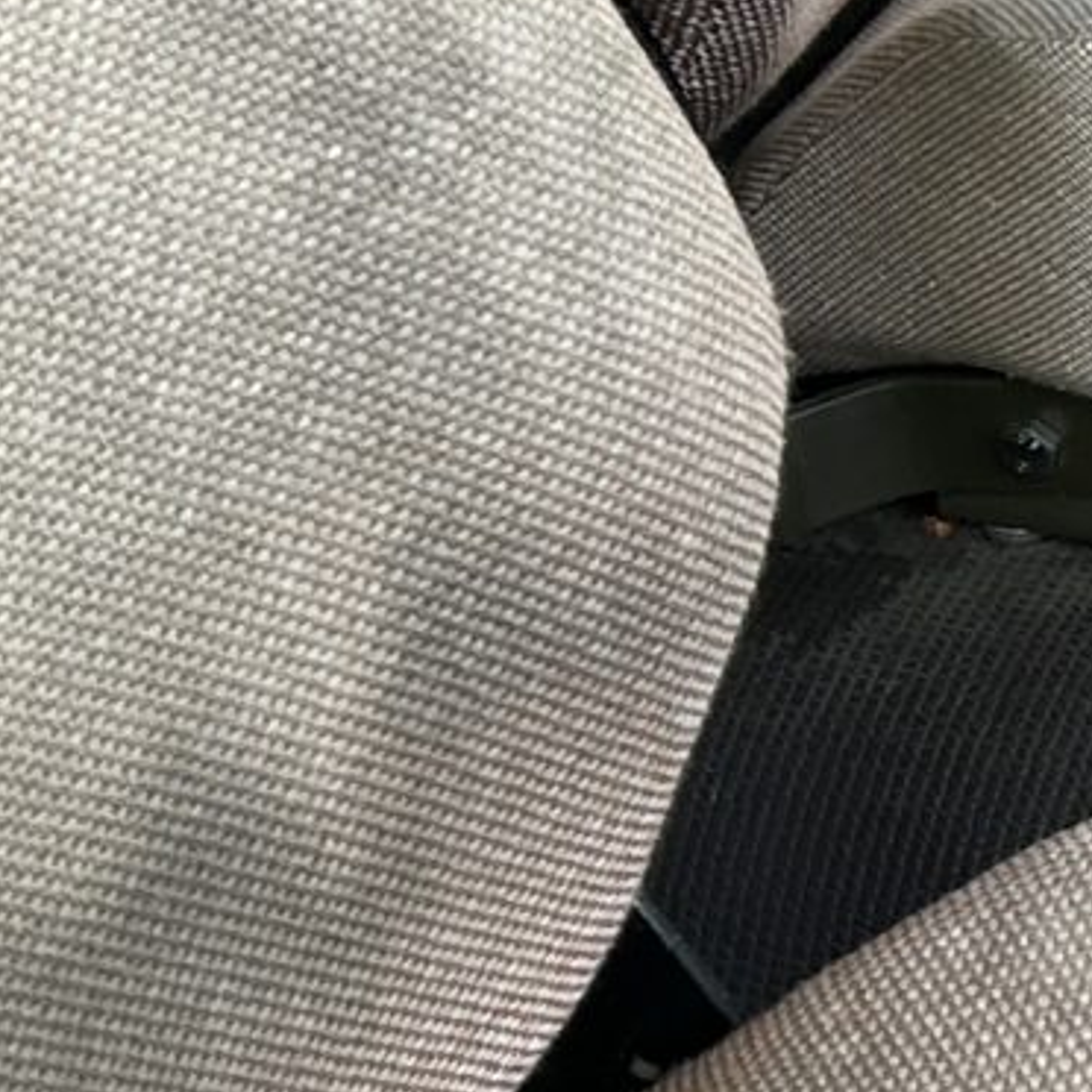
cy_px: 302
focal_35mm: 158
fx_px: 5639
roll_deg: -6.3
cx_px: 2569
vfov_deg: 11.0
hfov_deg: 9.8
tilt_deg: -30.8
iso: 40
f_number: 1.5
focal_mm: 5.7
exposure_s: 1/153
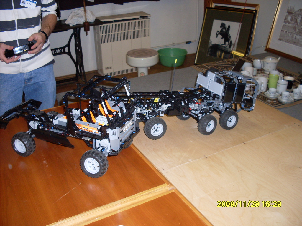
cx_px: 151
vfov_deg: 37.7
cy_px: 113
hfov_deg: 49.0
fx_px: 332
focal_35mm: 38
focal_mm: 6.3
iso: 100
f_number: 2.8
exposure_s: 1/45
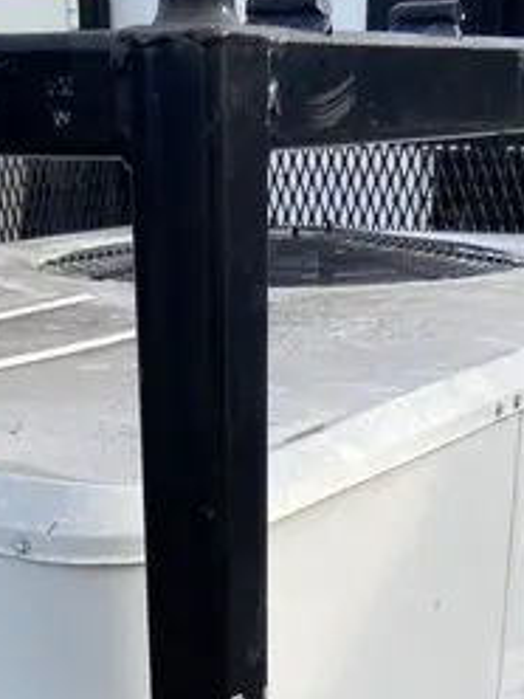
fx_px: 1554
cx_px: 242
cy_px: 923
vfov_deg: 22.5
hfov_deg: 19.1
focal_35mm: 77
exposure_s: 1/827
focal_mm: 4.25
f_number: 1.8
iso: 32
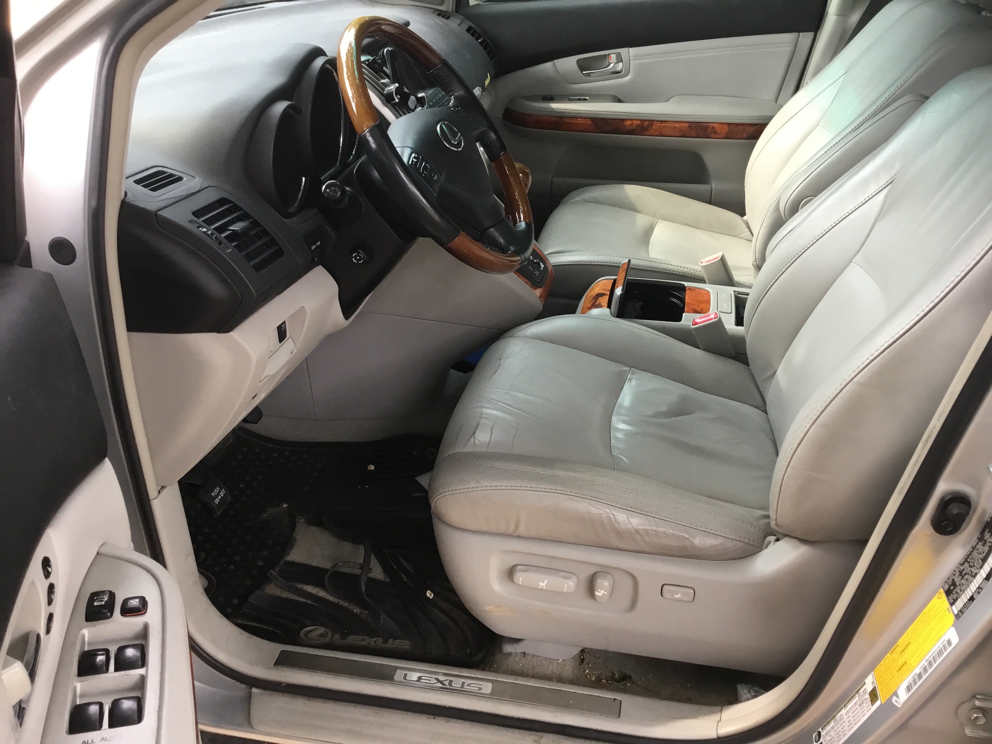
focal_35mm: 31
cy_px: 372
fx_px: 888
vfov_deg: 45.4
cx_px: 496
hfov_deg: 58.4
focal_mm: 3.3
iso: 25
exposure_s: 1/40
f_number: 2.4
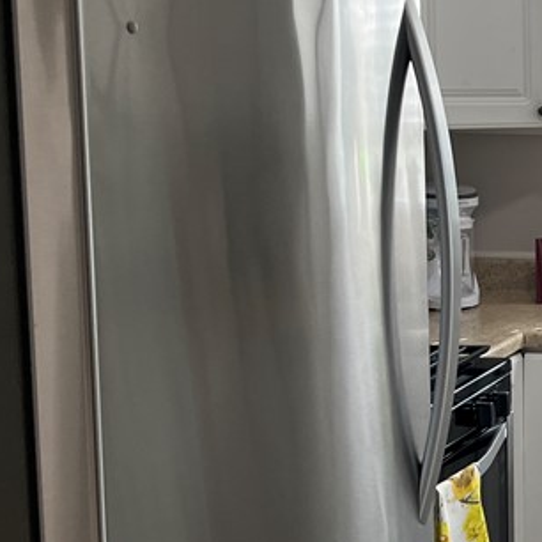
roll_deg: -0.3
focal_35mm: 77
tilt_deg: -5.6
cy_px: 197
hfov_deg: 19.3
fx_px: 1364
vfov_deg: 22.4
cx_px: 841
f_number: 1.6
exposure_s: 1/120
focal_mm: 5.1
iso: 100
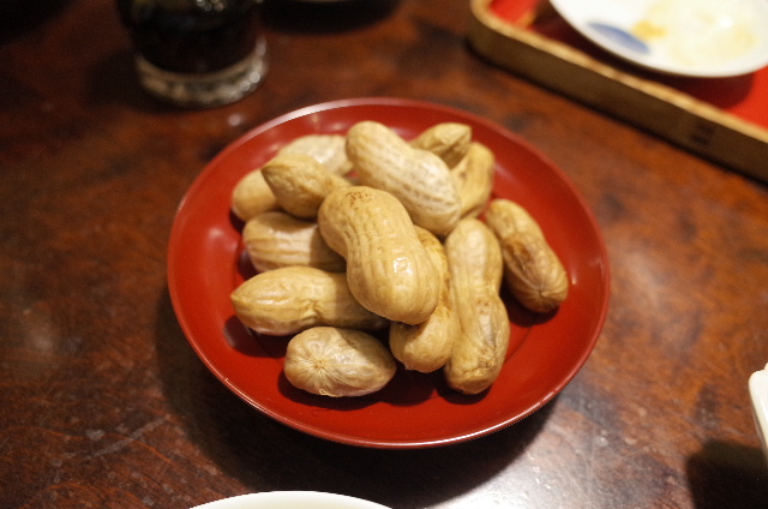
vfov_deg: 46.2
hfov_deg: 65.6
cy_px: 254
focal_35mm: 28
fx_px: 596
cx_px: 384
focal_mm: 18.3
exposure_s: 1/15
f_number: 2.8
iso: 800
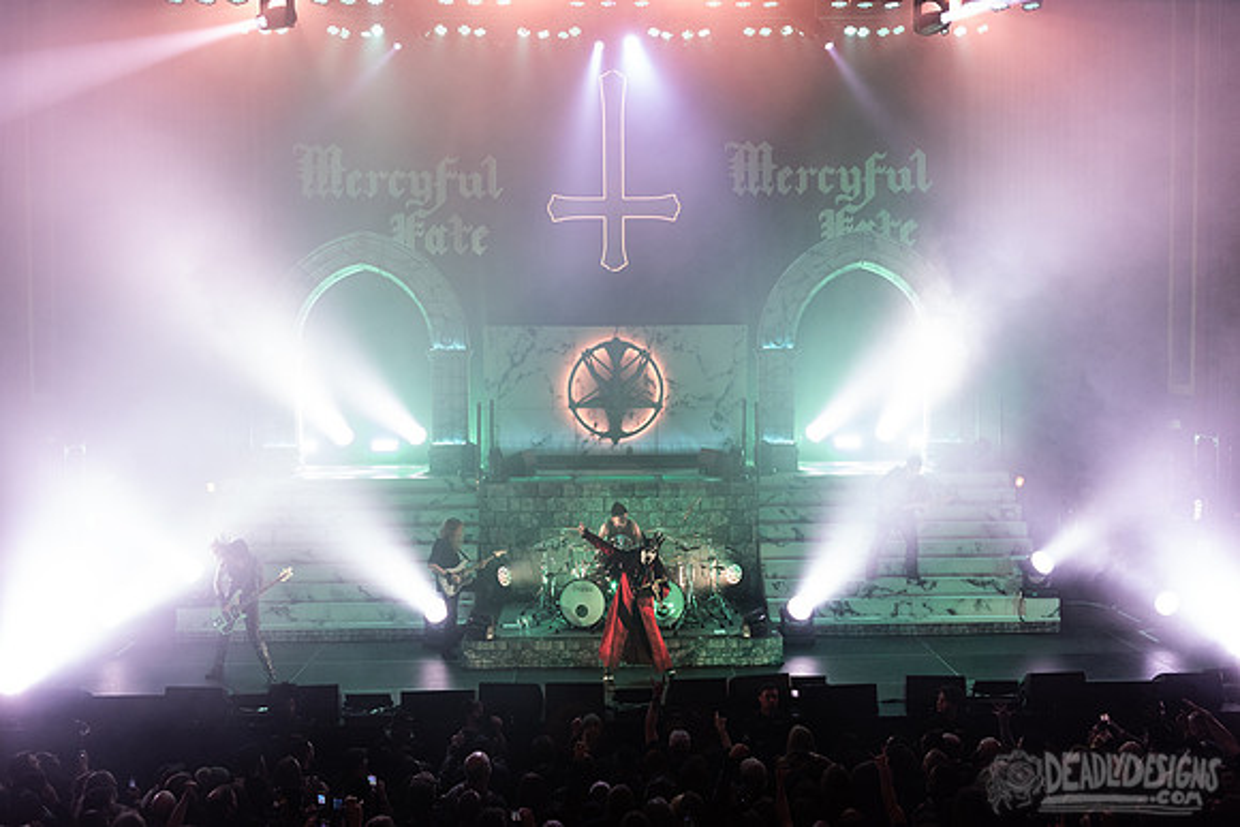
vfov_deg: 36.5
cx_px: 620
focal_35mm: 36
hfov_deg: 52.6
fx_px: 1256
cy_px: 414
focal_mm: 34
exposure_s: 1/500
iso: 2000
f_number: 3.2
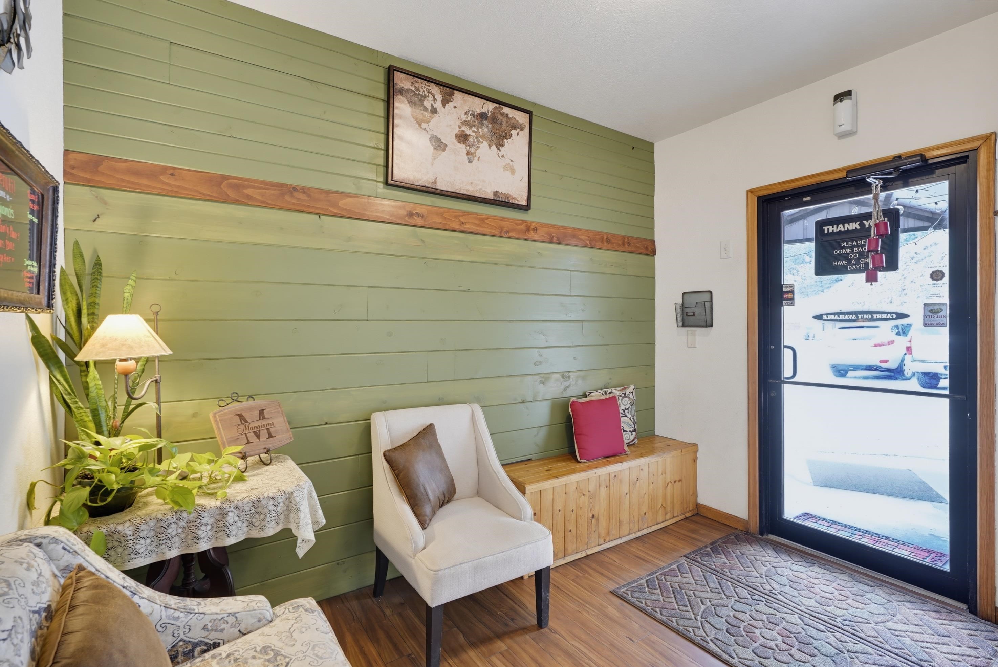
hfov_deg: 96.7
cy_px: 334
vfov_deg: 73.9
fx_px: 444
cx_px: 499
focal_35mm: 16
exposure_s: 1/1.67
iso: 400
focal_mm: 16
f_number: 10
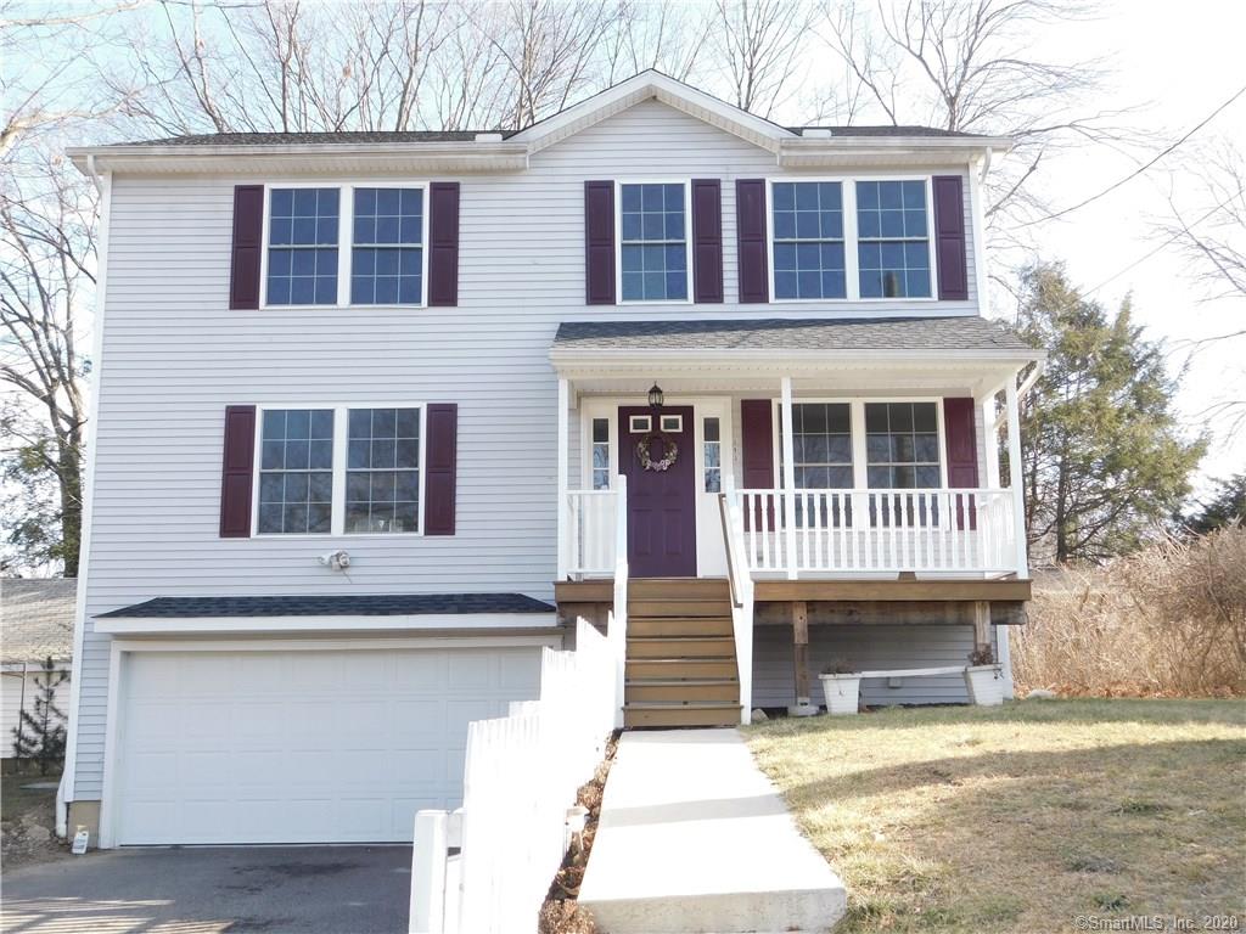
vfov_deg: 39.7
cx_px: 623
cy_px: 467
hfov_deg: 51.4
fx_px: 1296
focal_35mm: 36
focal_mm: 6.3
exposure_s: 1/200
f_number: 3.5
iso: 125
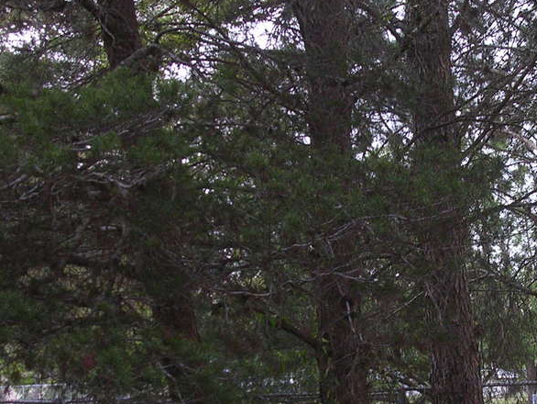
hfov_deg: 16.7
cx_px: 439
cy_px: 283
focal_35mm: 117
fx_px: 1816
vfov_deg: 12.6
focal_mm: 10.2
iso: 99
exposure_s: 1/60.1
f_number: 3.6
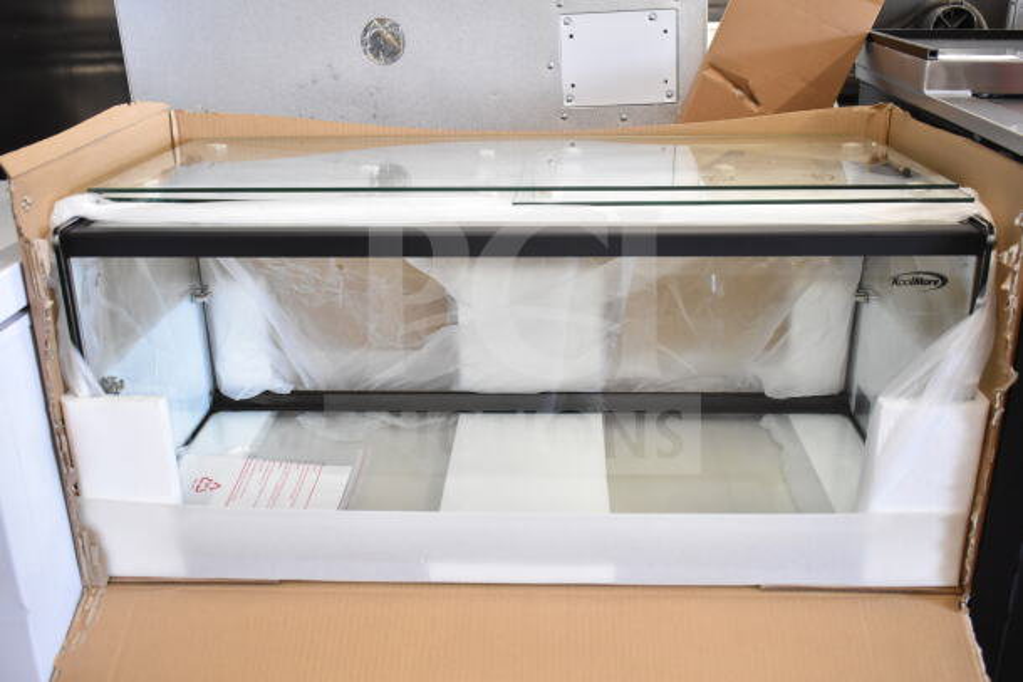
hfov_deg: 53.1
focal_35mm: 36
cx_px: 512
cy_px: 341
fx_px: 1023
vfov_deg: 36.9
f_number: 3.8
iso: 1600
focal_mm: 24
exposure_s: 1/60
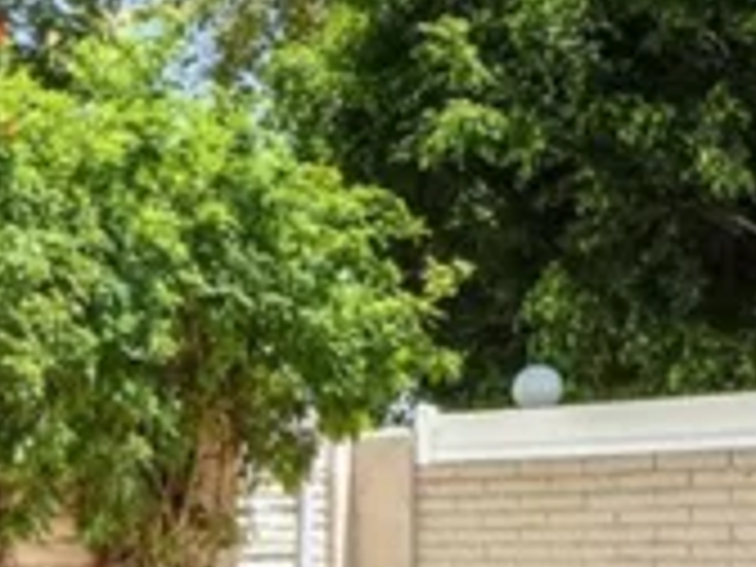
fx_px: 1572
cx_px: -142
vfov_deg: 20.1
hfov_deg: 24.6
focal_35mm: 72
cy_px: 495
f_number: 9
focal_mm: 10
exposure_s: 1/200
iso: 400
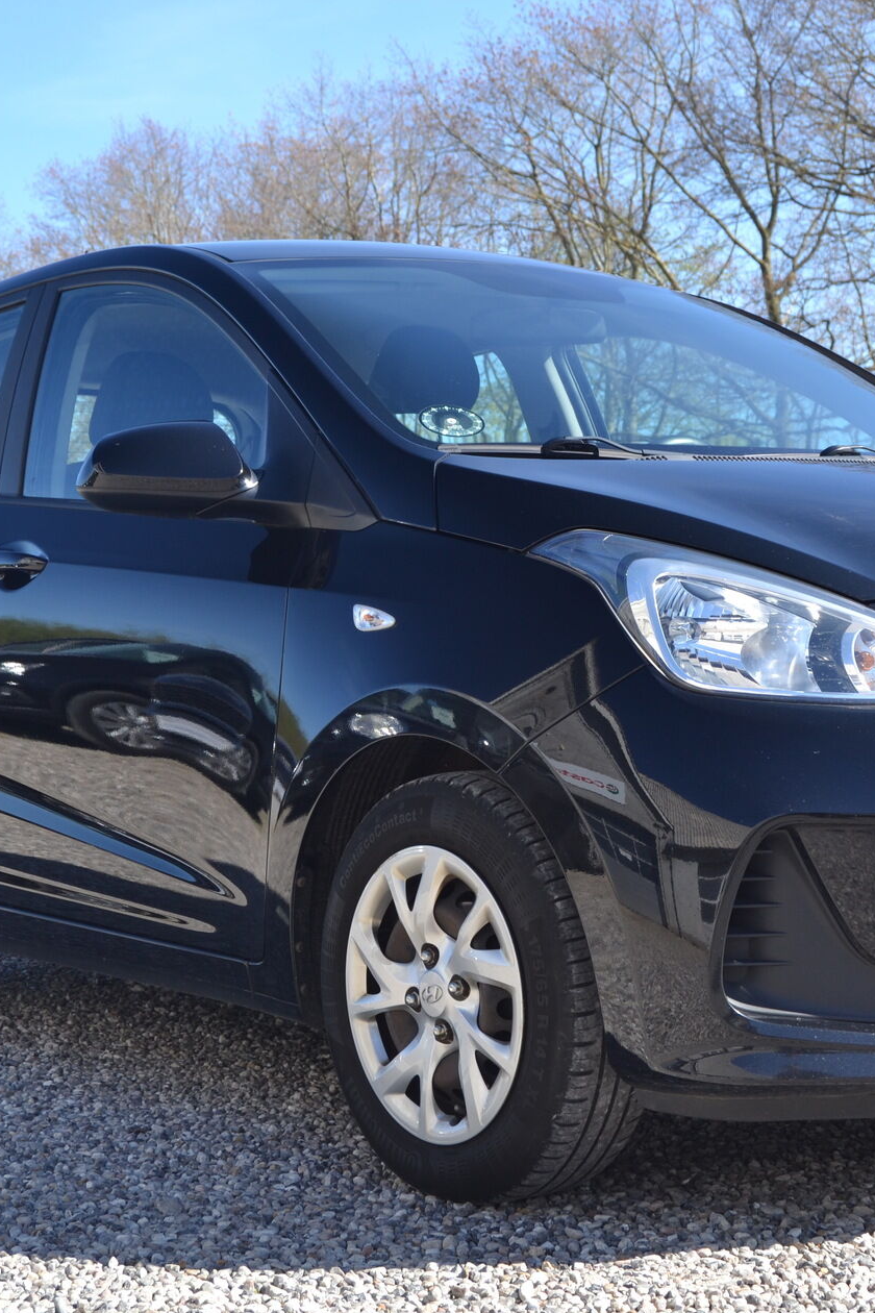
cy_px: 666
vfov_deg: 31.4
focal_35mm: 64
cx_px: 554
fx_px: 2333
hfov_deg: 21.2
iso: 100
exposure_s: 1/200
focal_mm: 28
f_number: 7.1
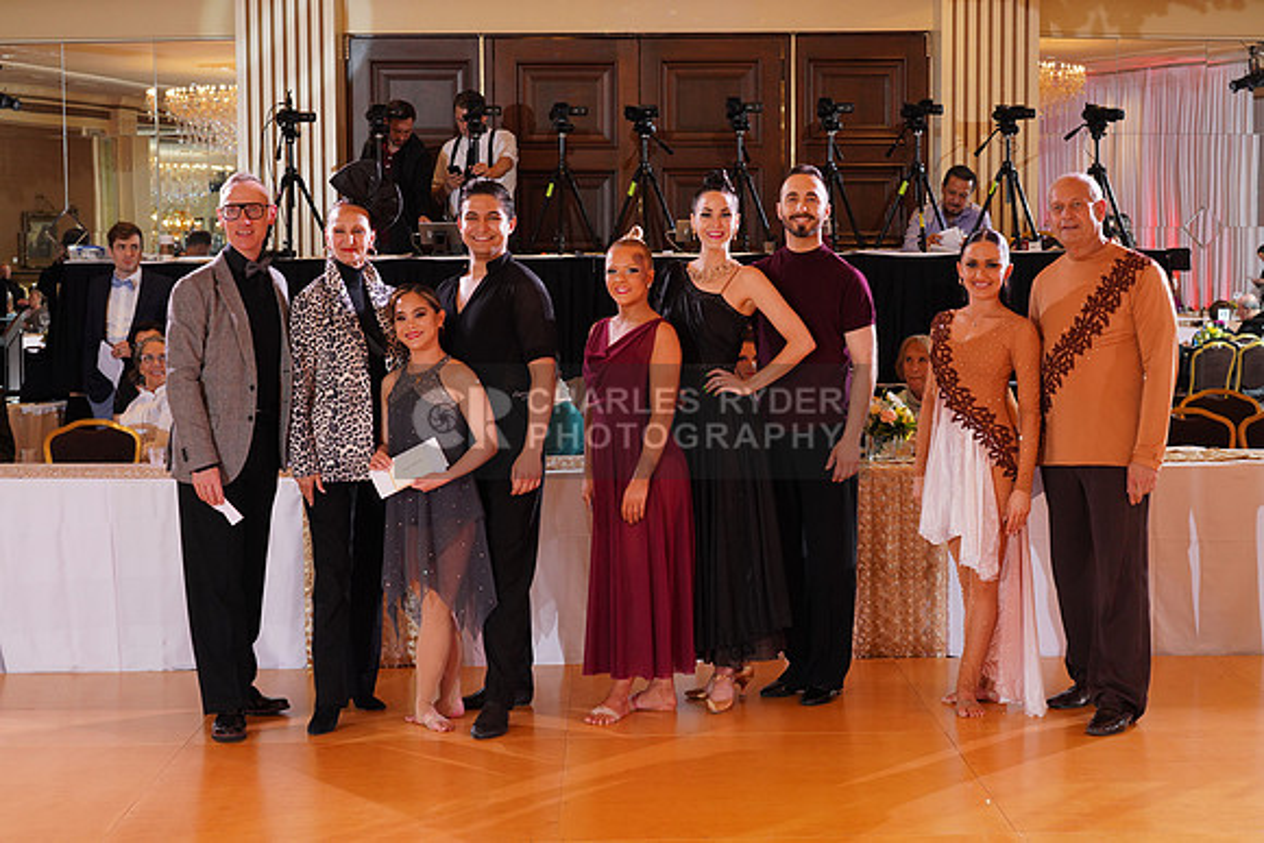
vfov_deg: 23.8
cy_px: 422
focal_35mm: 57
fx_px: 2002
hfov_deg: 35.0
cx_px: 632
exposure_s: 1/200
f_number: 5.6
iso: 1600
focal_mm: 57
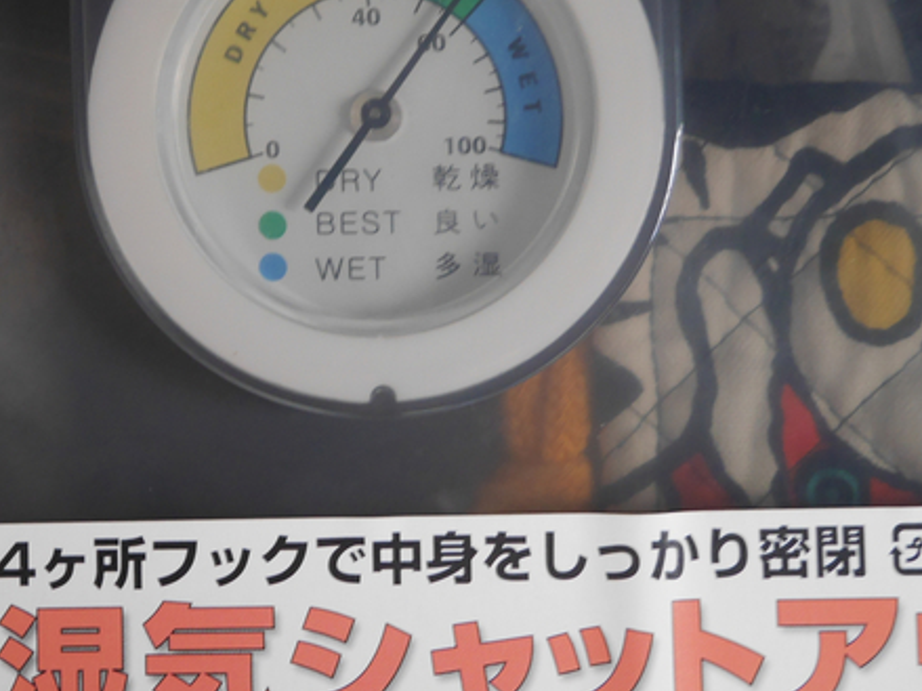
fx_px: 1092
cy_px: 158
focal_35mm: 41
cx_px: 458
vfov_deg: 34.3
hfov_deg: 45.8
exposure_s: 1/8
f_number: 3.7
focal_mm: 15
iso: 800
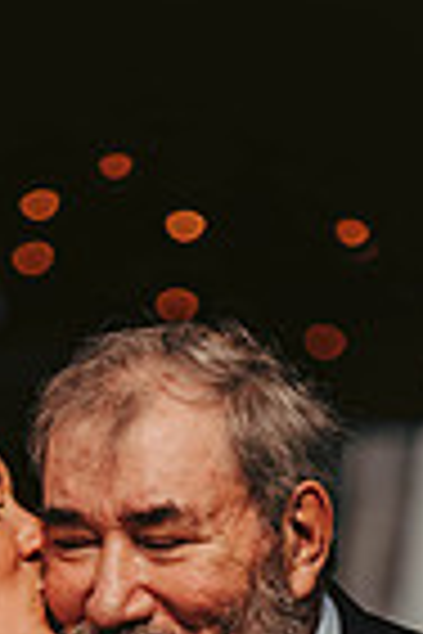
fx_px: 9270
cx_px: 153
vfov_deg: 3.9
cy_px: 863
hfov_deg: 2.6
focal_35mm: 526
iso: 200
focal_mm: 165
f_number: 2.8
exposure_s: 1/2500
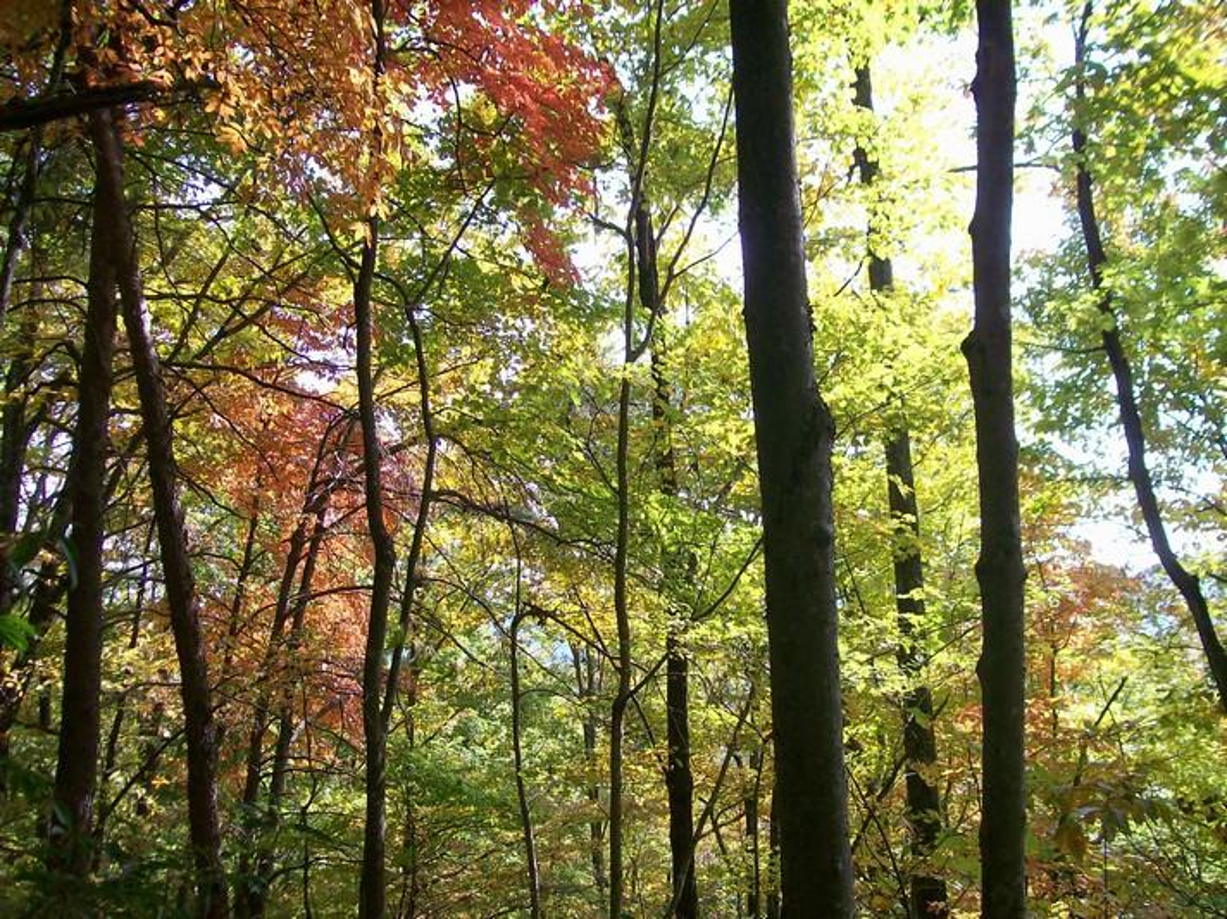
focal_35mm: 36
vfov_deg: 39.6
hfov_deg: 51.4
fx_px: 1275
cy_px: 460
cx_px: 614
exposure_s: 1/277
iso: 80
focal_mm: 6
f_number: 2.7
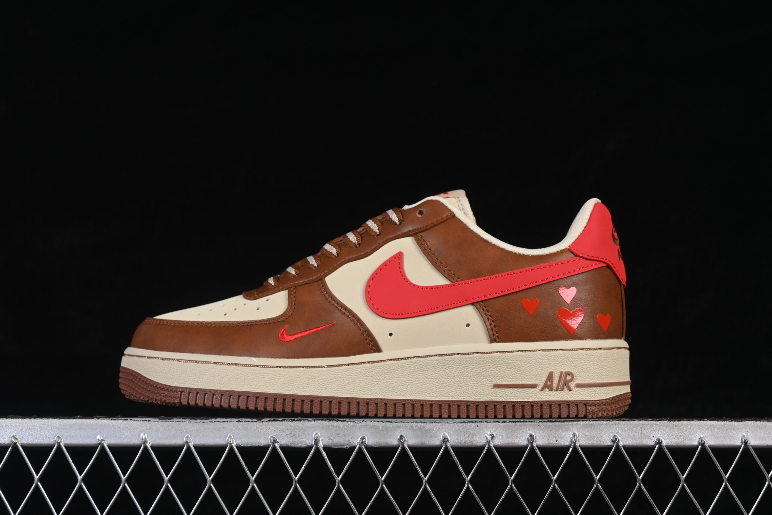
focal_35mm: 75
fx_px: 1608
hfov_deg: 27.0
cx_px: 386
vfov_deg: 18.2
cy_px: 258
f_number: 8
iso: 160
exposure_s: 1/80
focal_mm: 50
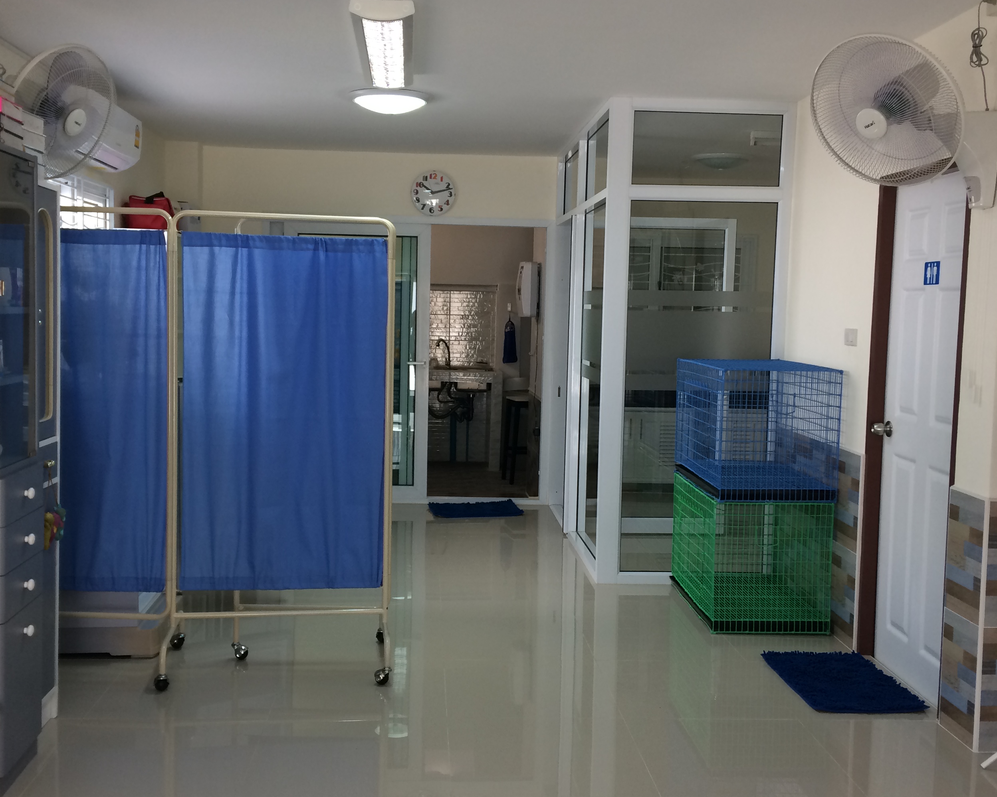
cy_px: 394
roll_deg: -1.1
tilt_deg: -5.0
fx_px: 1092
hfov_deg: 49.1
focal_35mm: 37
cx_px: 479
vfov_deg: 40.1
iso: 32
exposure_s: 1/33
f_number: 2.2
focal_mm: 4.15
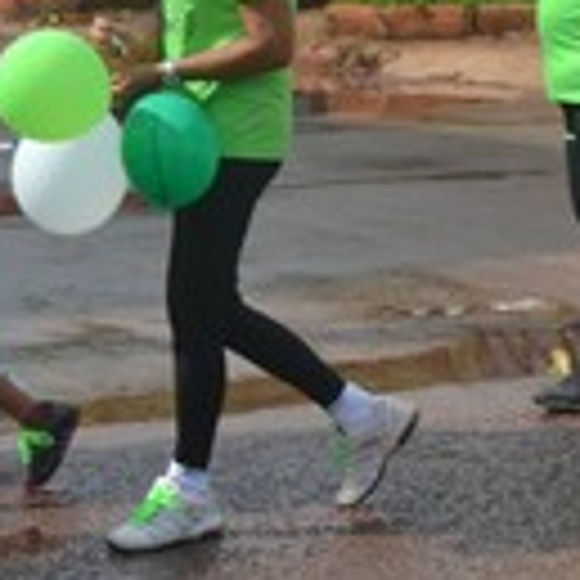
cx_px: 886
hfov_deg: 7.7
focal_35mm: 223
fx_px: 4227
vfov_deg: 7.8
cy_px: -85
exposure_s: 1/320
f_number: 9
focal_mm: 50
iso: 100
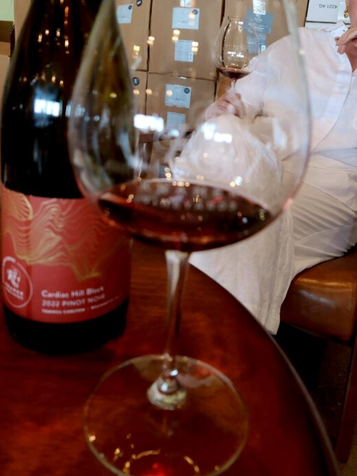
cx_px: 192
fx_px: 467
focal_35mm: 34
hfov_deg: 41.8
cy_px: 142
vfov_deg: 52.4
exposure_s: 1/60.2
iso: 125
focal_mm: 5.4
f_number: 1.8
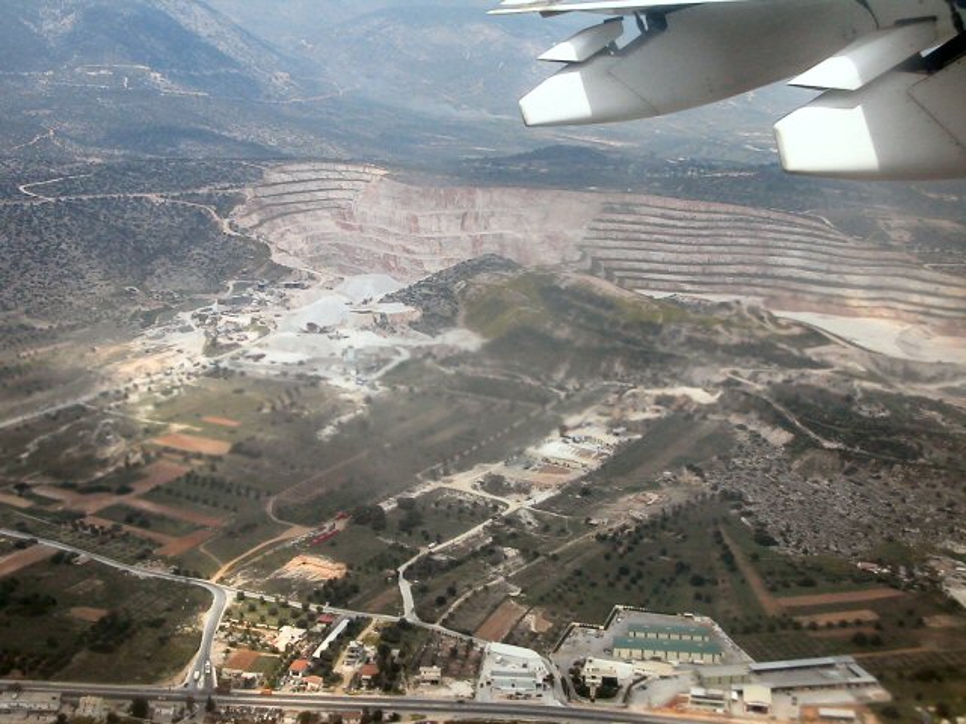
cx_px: 483
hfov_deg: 33.2
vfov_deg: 25.2
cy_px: 362
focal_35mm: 58
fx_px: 1619
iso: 100
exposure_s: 1/755
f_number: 3.4
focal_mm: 8.9
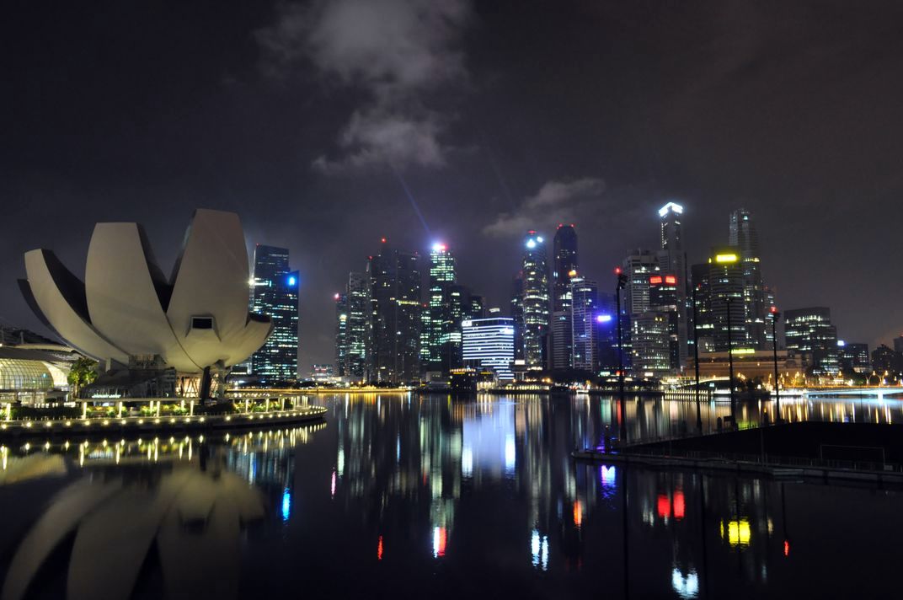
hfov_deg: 67.4
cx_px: 452
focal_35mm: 27
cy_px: 300
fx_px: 676
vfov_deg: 47.8
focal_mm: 18
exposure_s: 3
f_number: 10
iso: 800
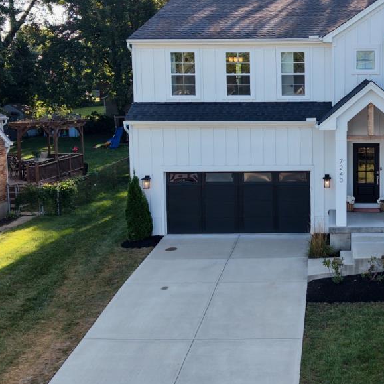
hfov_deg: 30.2
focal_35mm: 55
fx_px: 690
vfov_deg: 31.0
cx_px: 318
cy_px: 149
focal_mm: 8.67
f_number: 1.8
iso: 100
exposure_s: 1/80
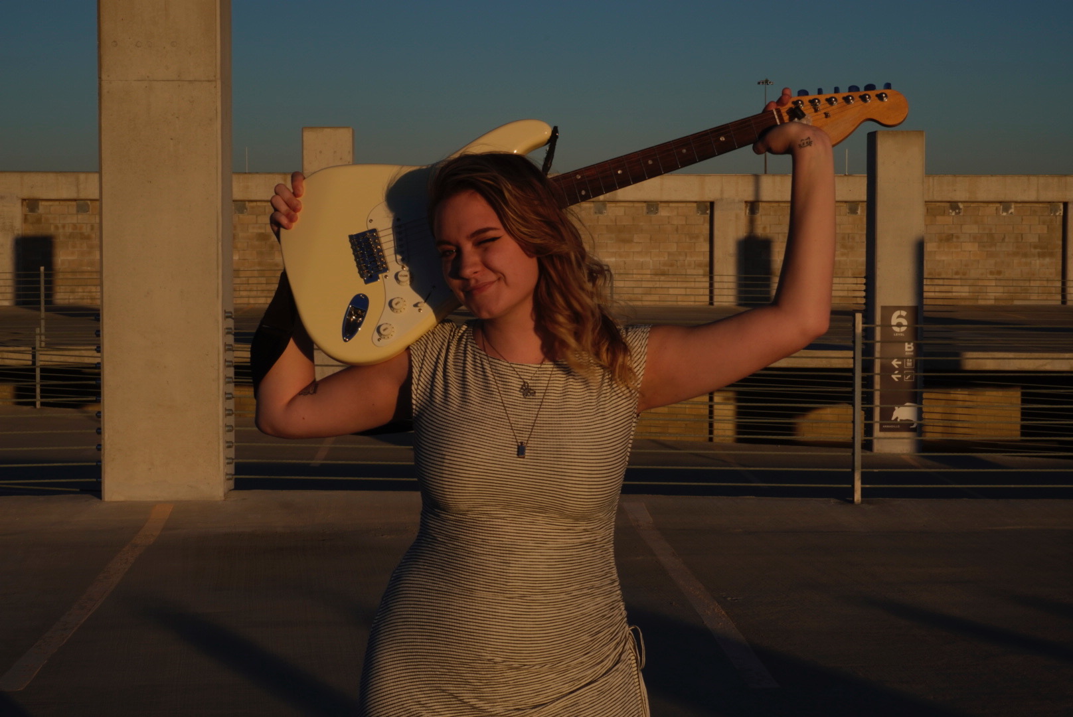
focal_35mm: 75
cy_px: 358
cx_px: 536
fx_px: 2237
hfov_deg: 27.0
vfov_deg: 18.2
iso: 50
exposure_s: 1/40
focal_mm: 50
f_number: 29
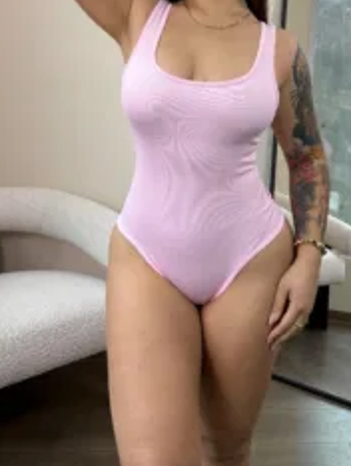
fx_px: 553
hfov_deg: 35.1
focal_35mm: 41
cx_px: 205
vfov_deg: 43.4
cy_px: 88
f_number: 1.78
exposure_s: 1/272
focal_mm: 6.76
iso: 100
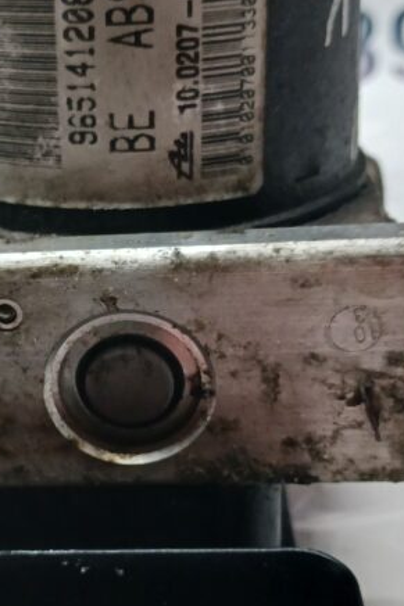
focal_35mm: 60
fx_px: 1011
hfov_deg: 22.3
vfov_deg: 33.4
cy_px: 320
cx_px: 86
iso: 400
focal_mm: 4
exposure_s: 1/20
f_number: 1.8
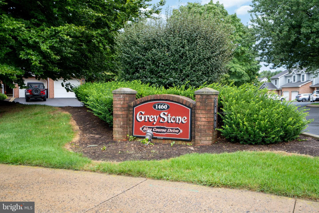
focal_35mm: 35
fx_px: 310
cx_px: 160
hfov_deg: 54.4
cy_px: 106
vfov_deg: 37.9
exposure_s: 1/40
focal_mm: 35
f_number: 7.1
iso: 200
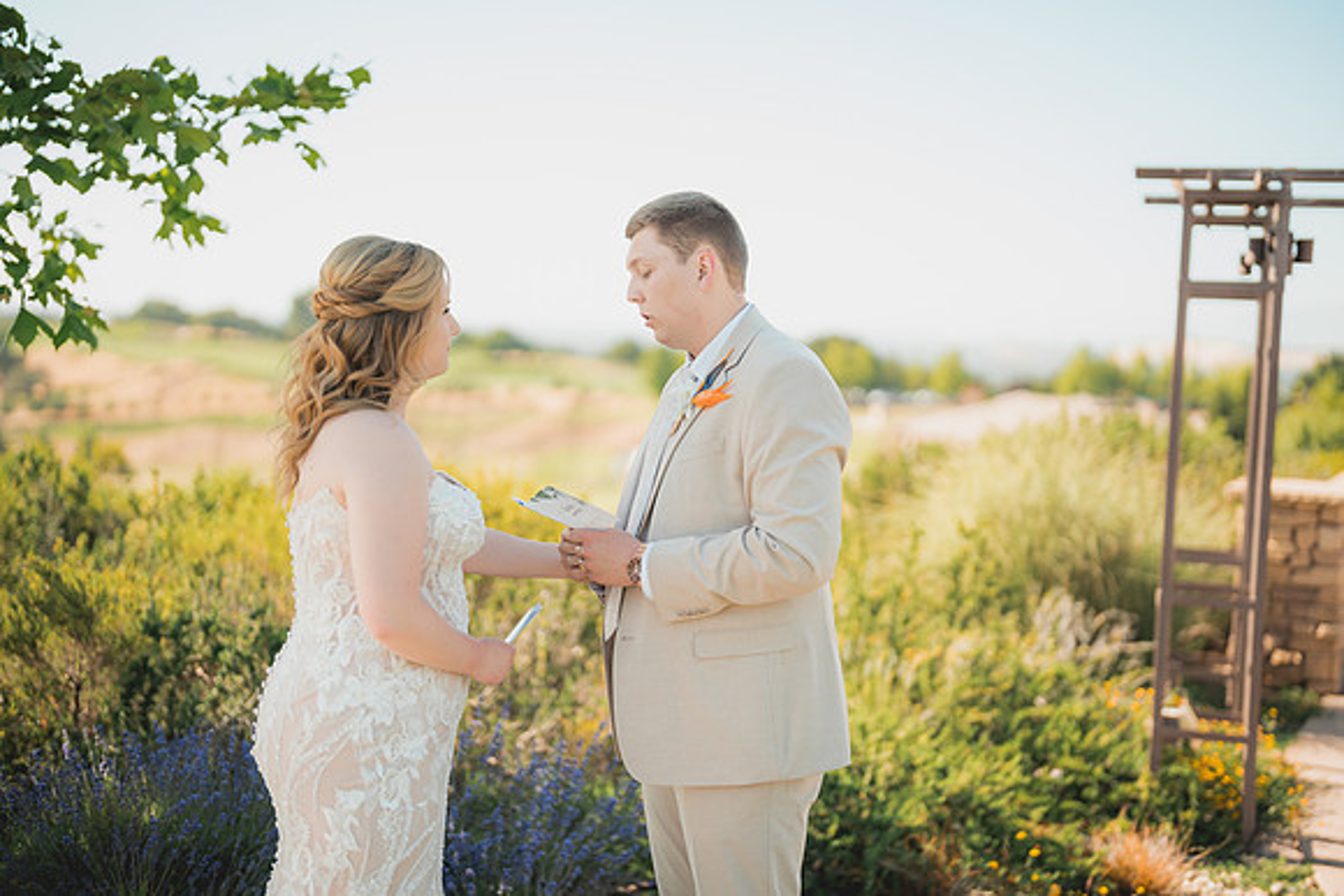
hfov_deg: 39.6
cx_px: 672
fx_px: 1867
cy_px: 448
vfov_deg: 27.0
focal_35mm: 50
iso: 50
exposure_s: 1/1600
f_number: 1.2
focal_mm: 50
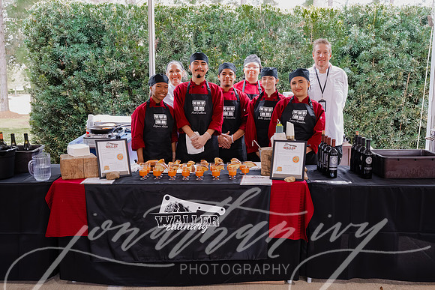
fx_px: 471
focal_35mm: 39
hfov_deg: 49.5
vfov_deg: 34.2
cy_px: 145
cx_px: 218
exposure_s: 1/200
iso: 4000
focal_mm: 39
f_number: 5.6
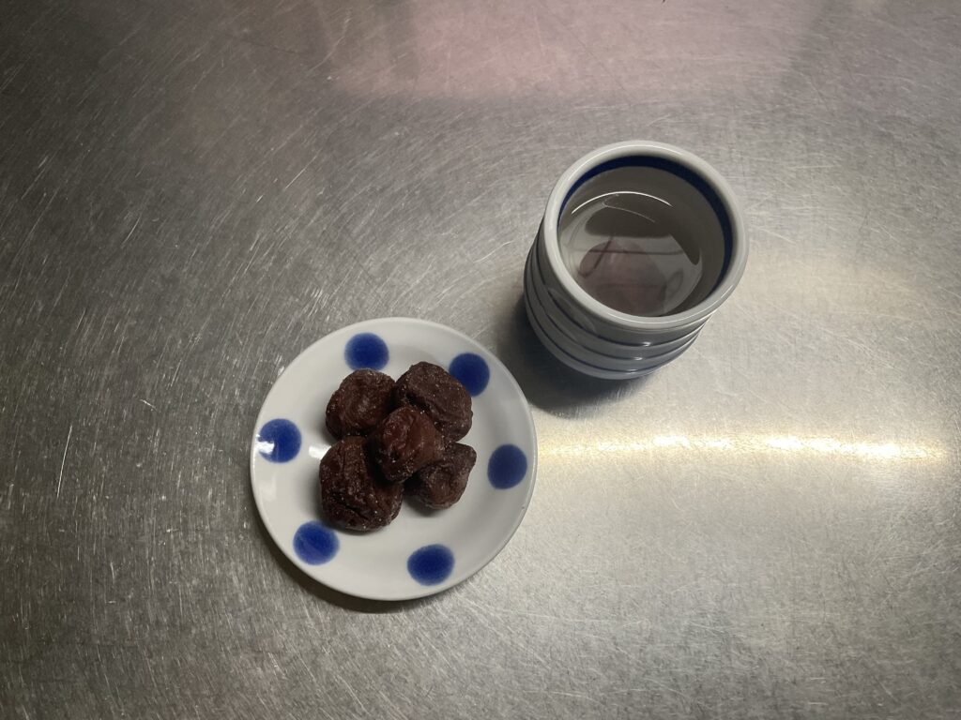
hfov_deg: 61.7
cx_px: 480
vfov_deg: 48.2
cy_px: 360
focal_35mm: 29
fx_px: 805
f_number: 1.8
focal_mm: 3
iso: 64
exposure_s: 1/60
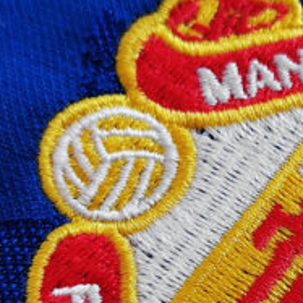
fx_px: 1238
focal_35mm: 125
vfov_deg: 13.8
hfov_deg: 13.6
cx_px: 345
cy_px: 272
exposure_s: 1/154
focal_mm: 5.58
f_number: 1.8
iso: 50
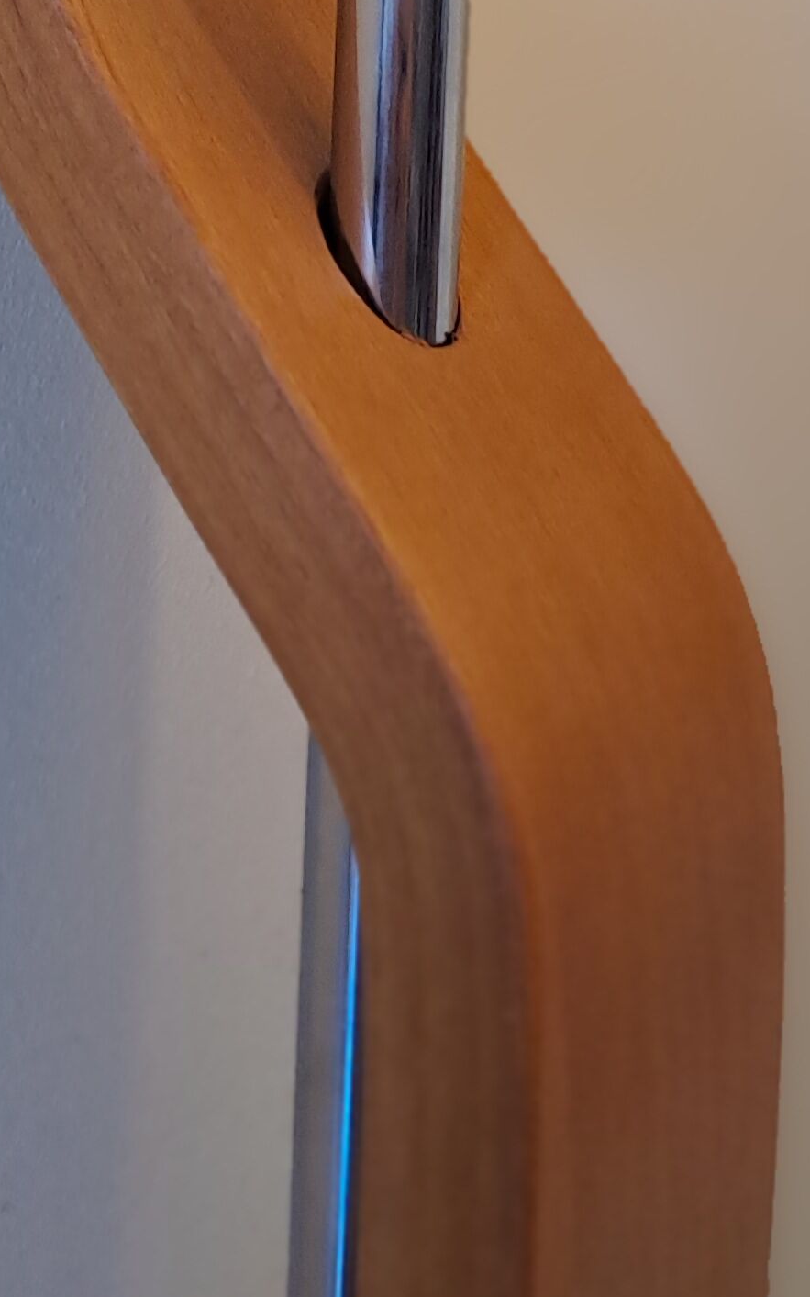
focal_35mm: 75
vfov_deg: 24.7
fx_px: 2649
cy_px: -291
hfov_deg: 17.4
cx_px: 355
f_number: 1.8
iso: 160
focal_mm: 4.65
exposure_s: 1/50
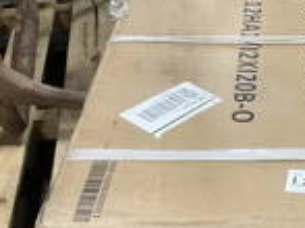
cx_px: 315
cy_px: 187
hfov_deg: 23.5
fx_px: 695
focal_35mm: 79
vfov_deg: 18.4
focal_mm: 3
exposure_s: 1/40
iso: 200
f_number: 1.8
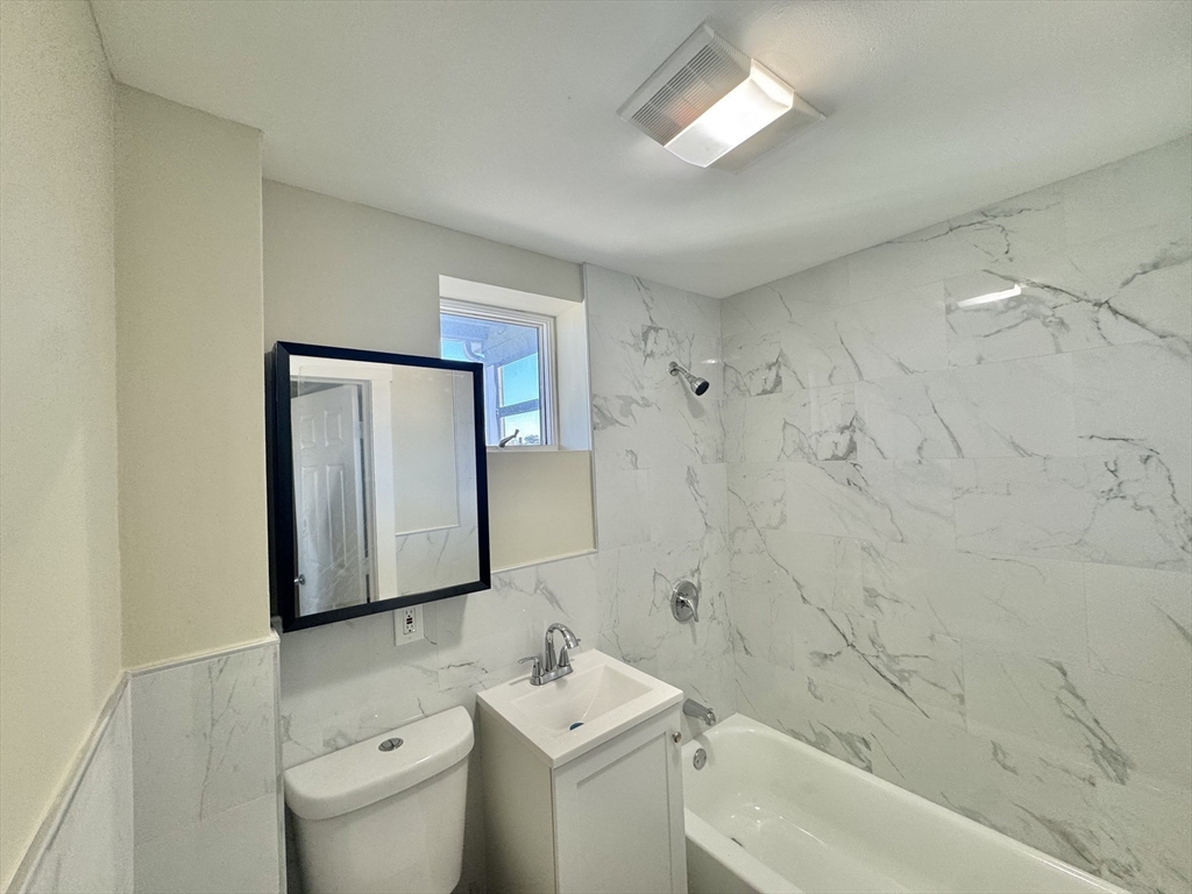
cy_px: 447
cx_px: 596
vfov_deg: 85.7
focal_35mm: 14
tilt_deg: +1.7
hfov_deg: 102.1
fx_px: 482
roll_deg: +3.0
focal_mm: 2.22
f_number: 2.2
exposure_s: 1/120
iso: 100
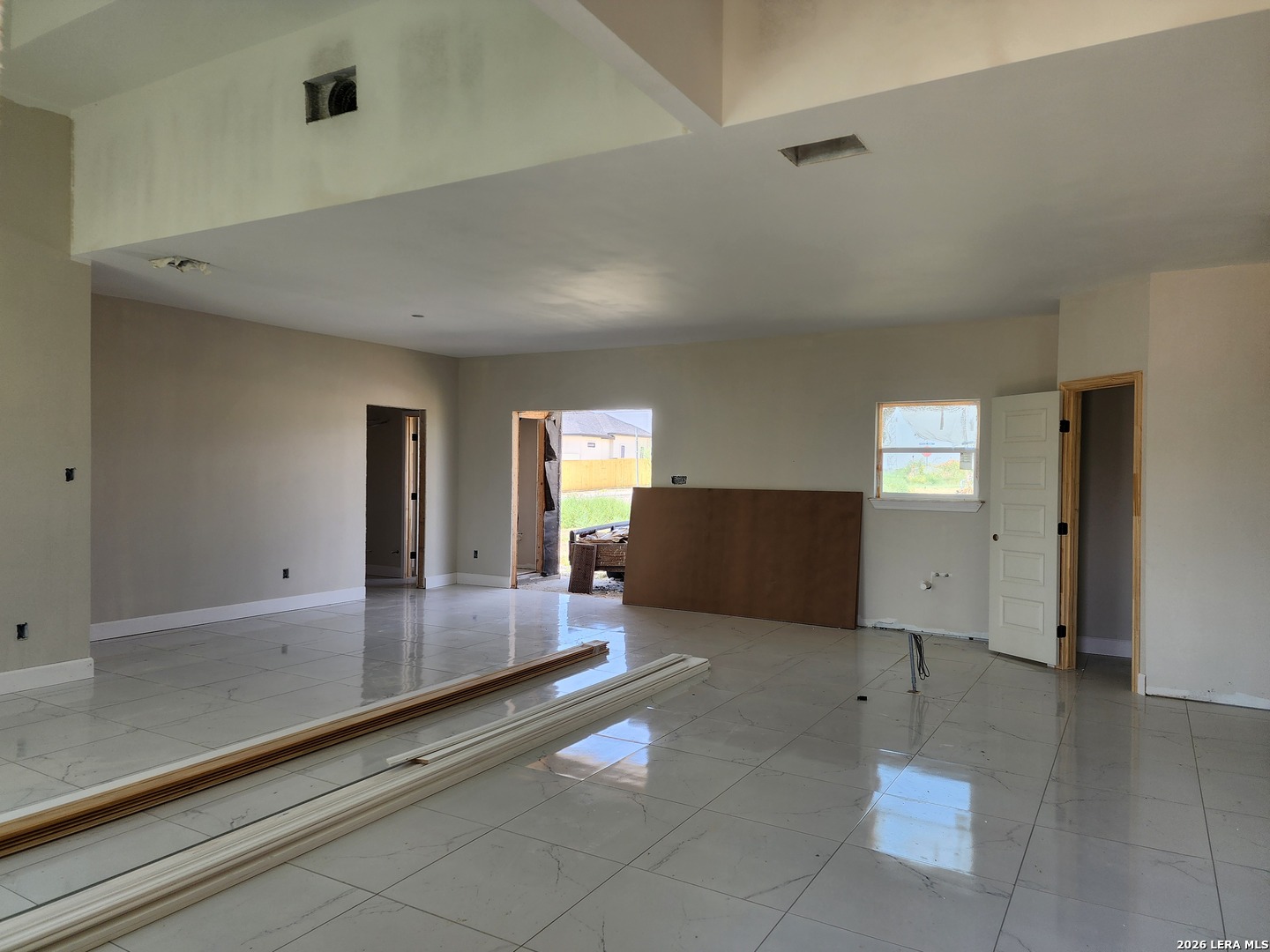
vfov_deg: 58.9
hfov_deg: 73.9
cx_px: 635
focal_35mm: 23
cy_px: 476
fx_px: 844
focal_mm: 6.4
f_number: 1.8
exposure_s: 1/180
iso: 32
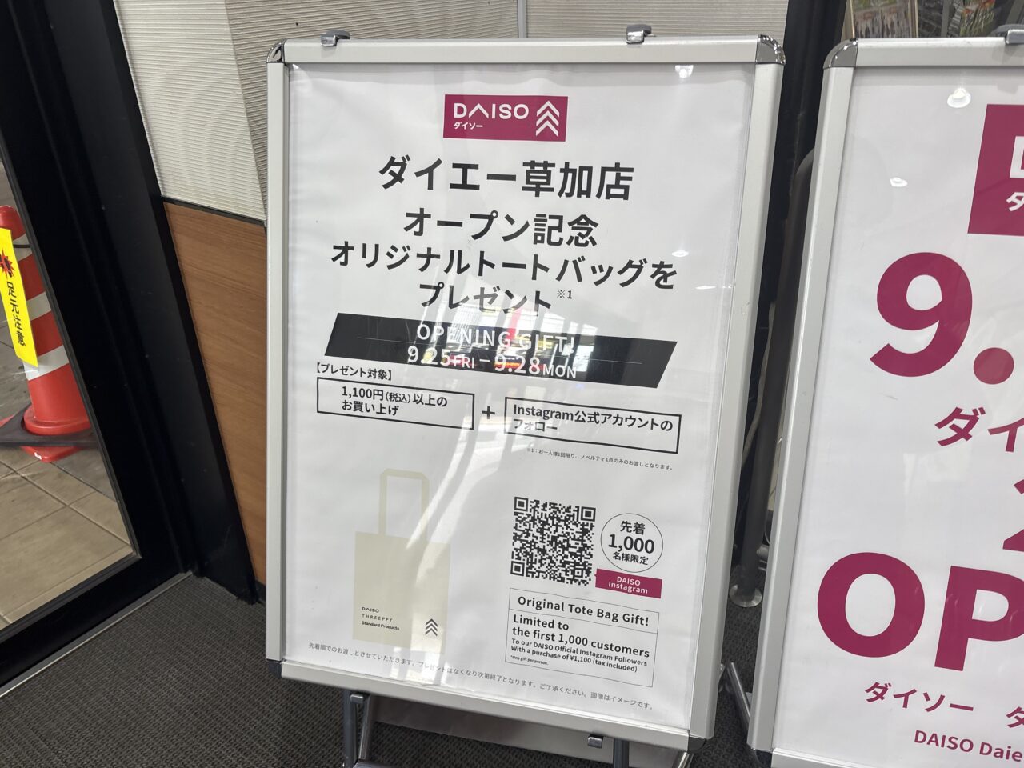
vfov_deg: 53.1
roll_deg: +0.0
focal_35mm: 26
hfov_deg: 67.3
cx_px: 512
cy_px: 384
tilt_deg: -26.3
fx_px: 769
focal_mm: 5.96
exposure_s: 1/100
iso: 50
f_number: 1.6
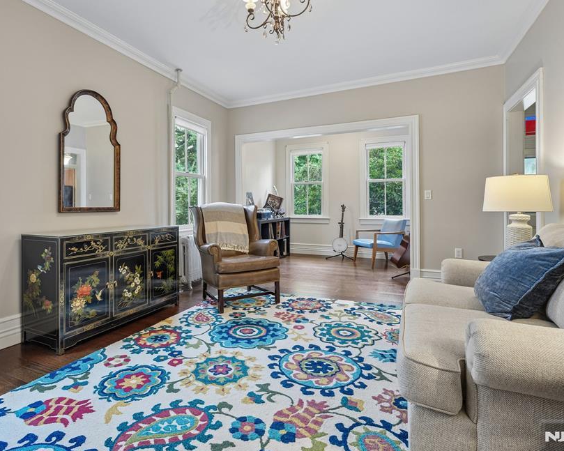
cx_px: 255
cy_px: 215
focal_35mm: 19
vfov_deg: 70.8
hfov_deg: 83.1
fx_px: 317
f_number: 8
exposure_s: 1/8
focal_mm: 16
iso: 640
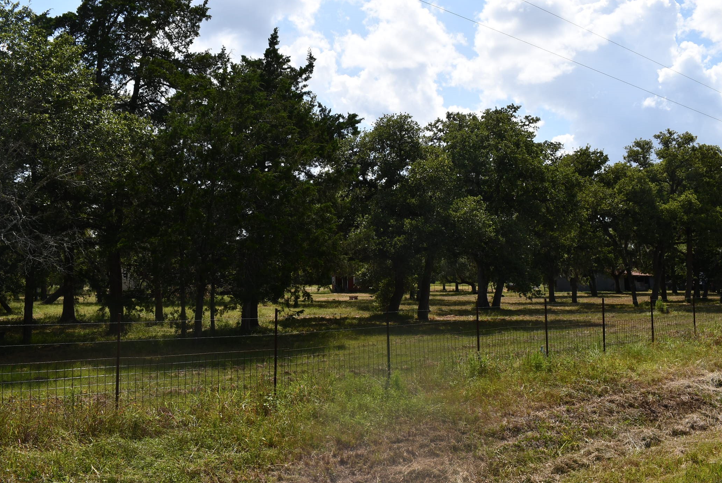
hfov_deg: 51.8
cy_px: 239
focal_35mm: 37
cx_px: 355
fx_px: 743
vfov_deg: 36.0
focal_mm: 18
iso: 100
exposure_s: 1/250
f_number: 10
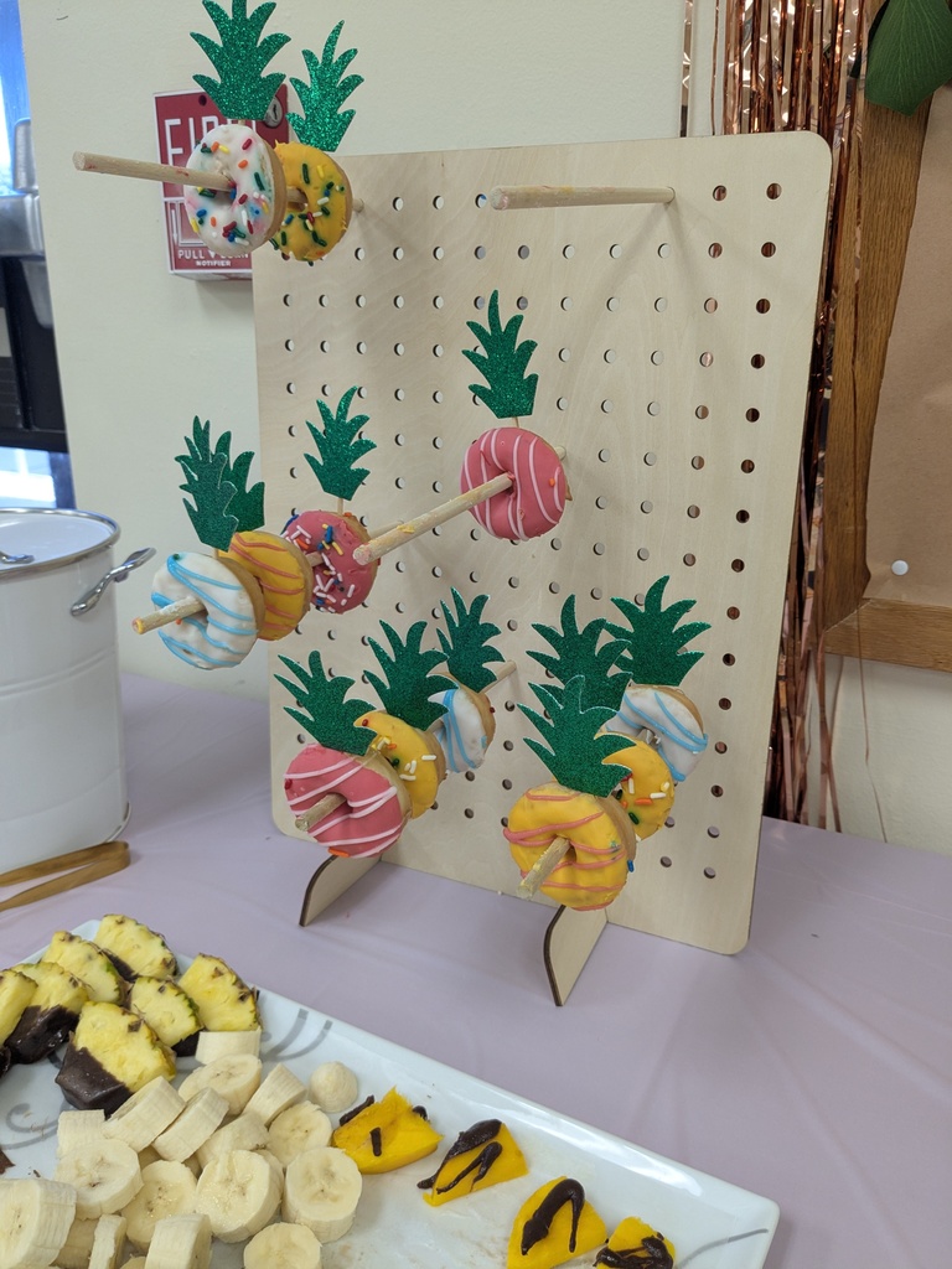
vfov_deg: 65.3
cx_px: 476
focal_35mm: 27
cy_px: 634
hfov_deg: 51.4
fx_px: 990
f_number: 1.73
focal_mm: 4.38
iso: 77
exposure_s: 1/60
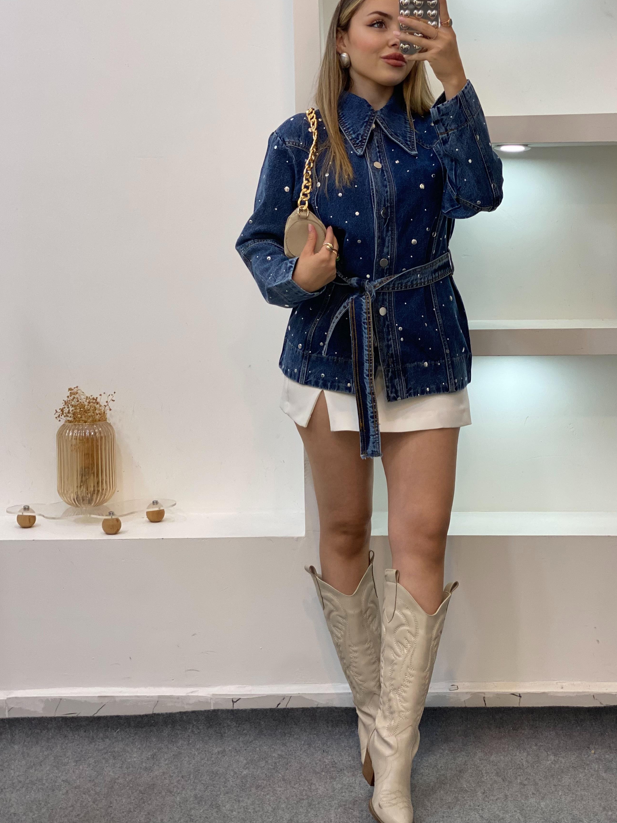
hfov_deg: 24.0
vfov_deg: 31.6
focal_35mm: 61
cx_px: 353
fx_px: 1450
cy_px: 362
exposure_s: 1/100
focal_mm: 6
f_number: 2
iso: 80
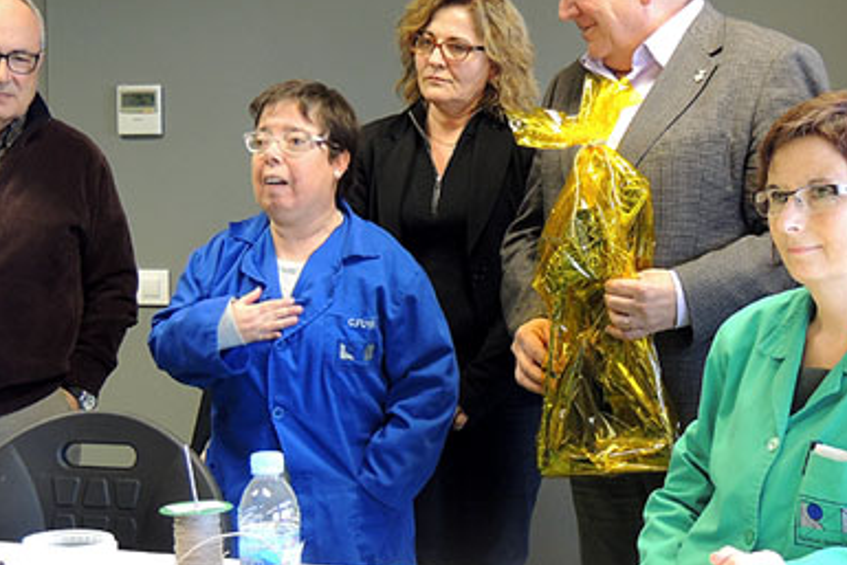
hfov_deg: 25.0
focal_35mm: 81
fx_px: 1906
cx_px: 510
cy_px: 245
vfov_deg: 16.9
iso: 400
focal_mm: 10.7
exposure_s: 1/30
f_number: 3.7
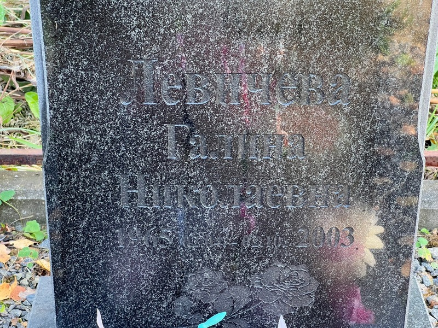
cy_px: 164
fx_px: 974
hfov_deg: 25.3
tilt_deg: -30.0
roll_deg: -0.8
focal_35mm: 77
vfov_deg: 19.1
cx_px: 219
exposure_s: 1/99
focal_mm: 9
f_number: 2.8
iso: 250
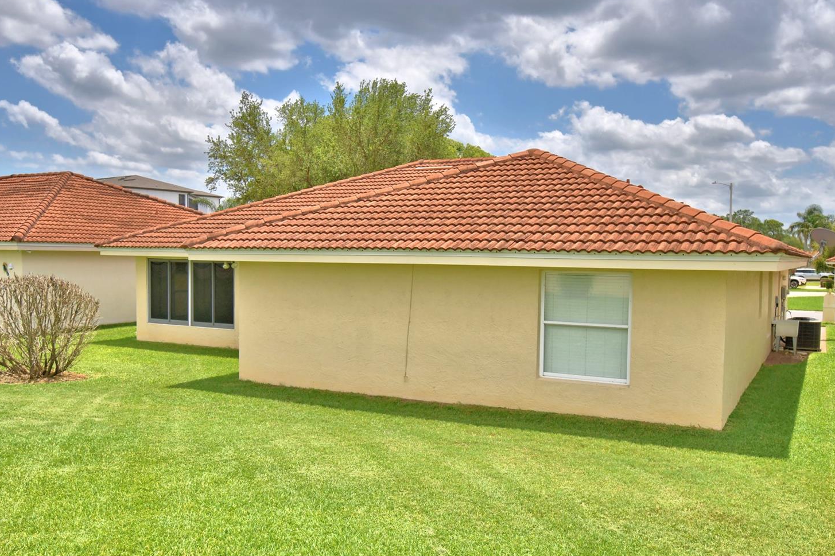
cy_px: 292
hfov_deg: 57.2
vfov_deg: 39.9
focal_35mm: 33
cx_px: 425
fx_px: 765
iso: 100
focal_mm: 20
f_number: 5.6
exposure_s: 1/1000
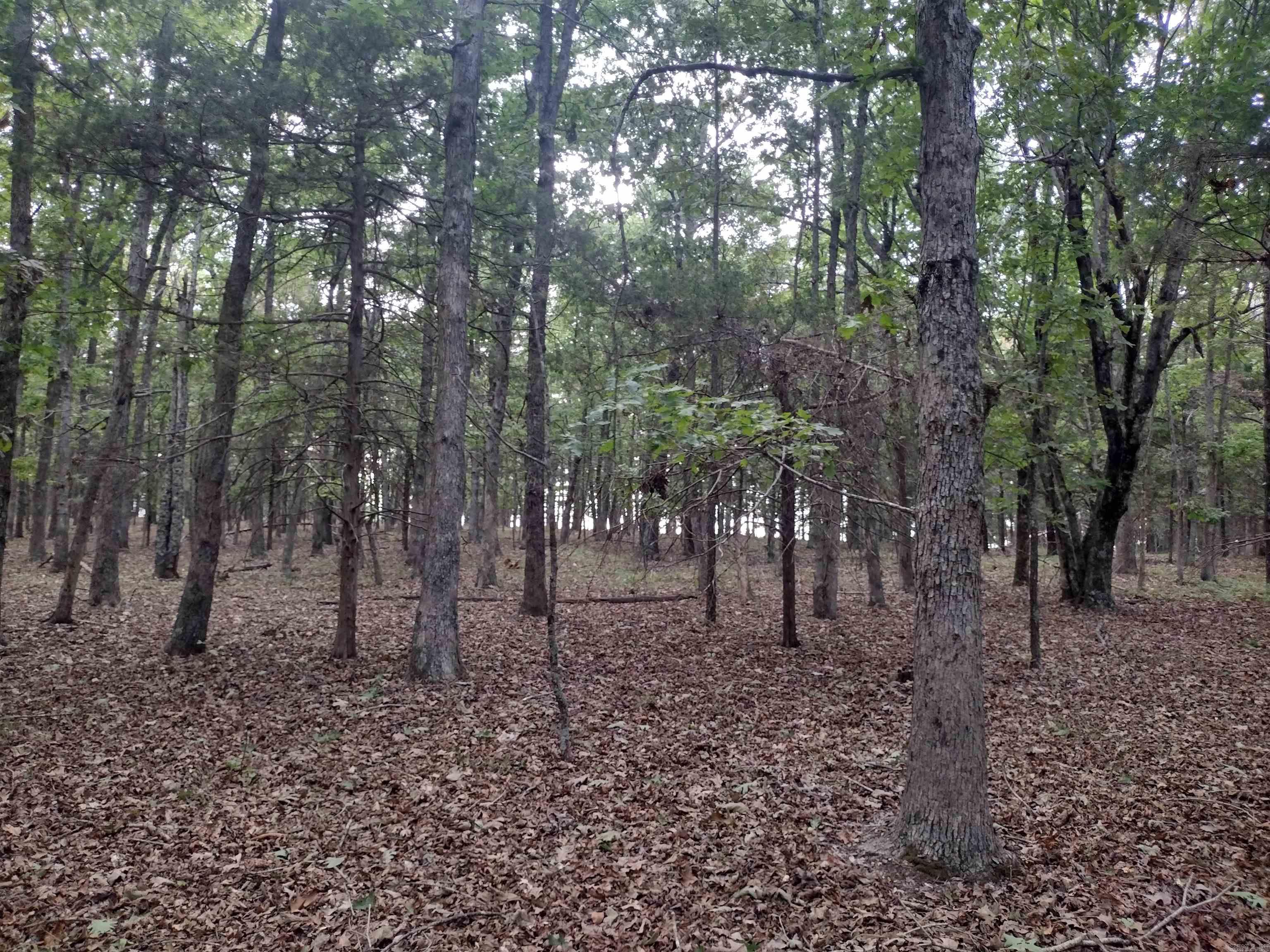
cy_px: 476
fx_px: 991
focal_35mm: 27
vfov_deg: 51.4
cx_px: 635
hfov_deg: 65.3
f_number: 1.7
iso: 144
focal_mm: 4.71
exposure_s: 1/60
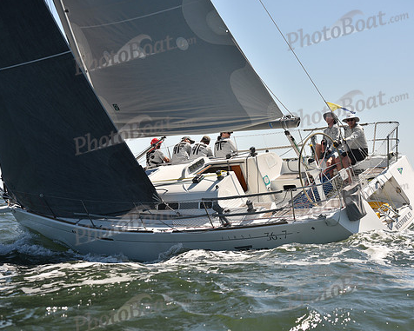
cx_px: 242
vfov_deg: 19.2
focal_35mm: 80
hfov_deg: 23.8
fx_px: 980
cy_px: 166
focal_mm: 70
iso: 250
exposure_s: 1/1250
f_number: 4.5
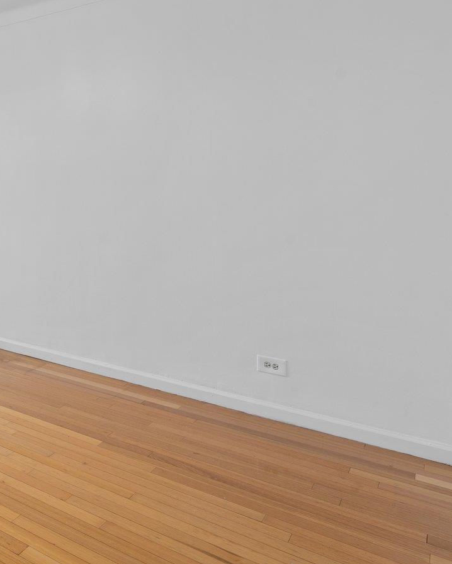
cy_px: 182
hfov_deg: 38.5
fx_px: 501
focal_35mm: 30
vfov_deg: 57.3
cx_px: -65
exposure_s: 1/2.5
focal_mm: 14
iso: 250
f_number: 10
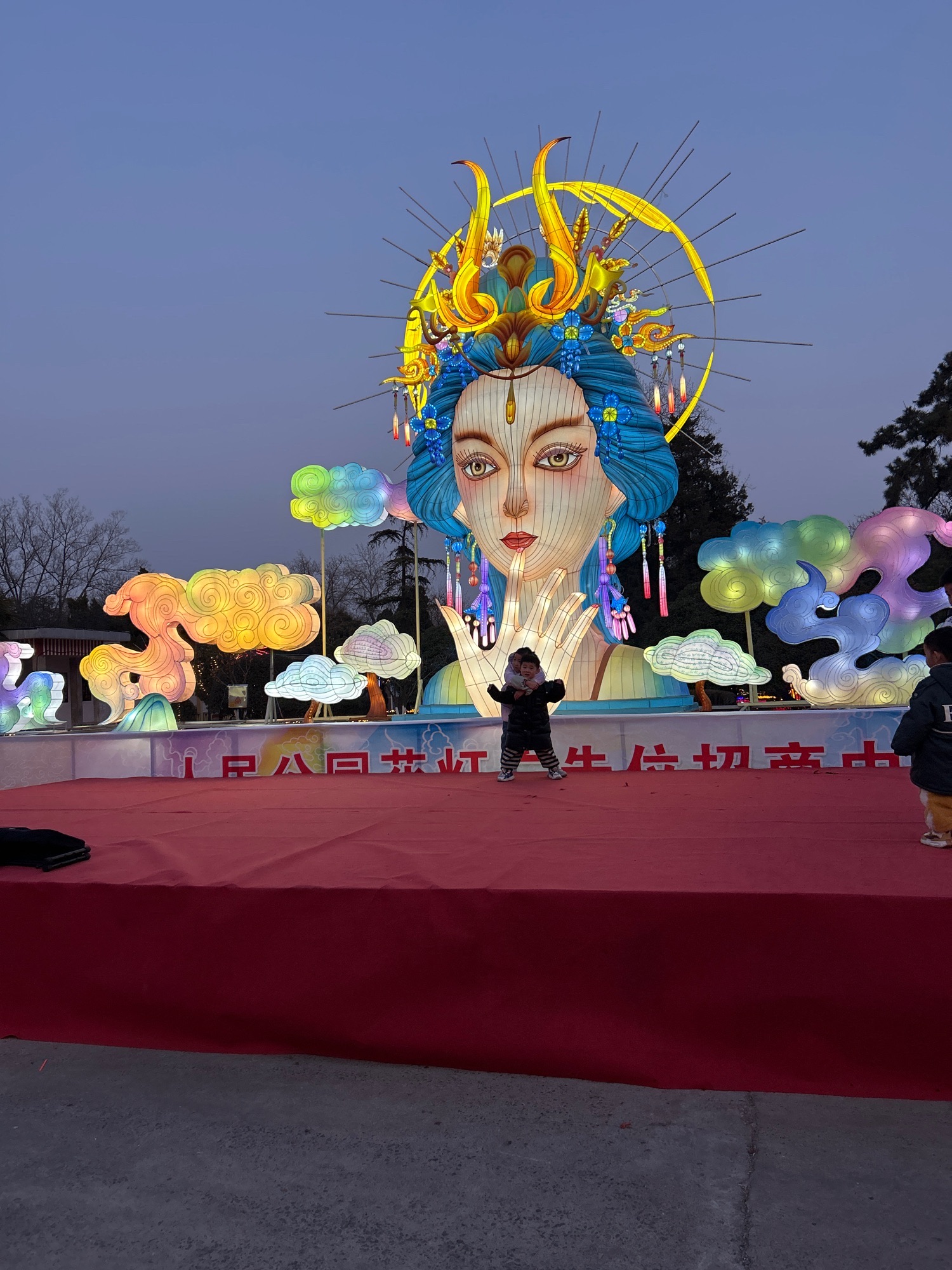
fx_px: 953
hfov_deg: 53.1
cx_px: 476
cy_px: 635
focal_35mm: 26
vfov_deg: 67.3
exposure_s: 1/100
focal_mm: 5.7
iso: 80
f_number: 1.5
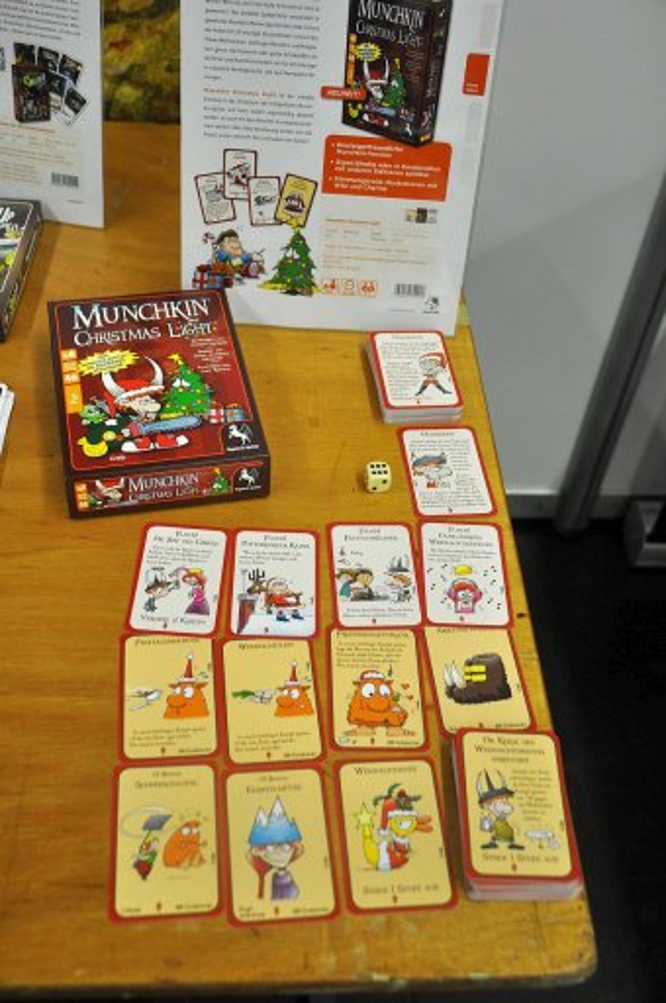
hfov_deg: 32.9
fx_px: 1127
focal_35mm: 40
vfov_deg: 48.0
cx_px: 333
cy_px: 502
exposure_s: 1/60
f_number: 4
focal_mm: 27
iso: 800
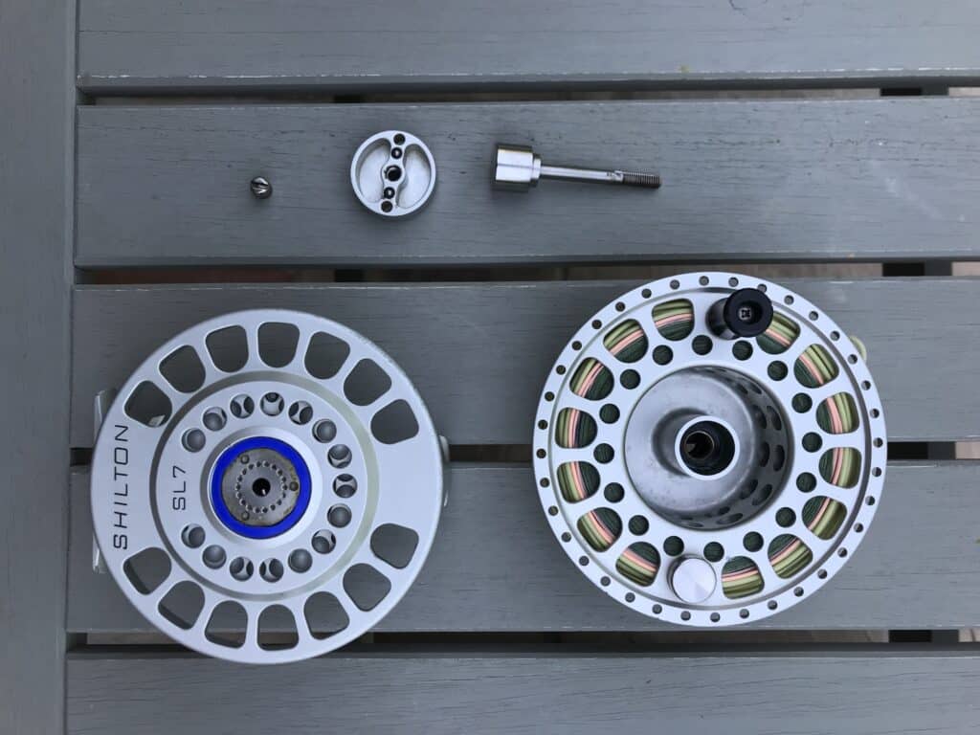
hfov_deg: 63.4
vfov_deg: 49.7
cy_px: 368
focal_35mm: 28
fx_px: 793
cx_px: 490
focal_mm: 3.99
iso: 20
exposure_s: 1/526
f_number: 1.8
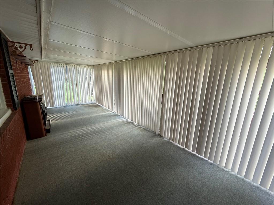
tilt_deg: -12.5
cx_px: 137
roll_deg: -2.3
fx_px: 111
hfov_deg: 102.1
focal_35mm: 14
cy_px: 102
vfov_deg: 85.7
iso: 80
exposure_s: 1/99
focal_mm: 2.22
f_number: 2.2
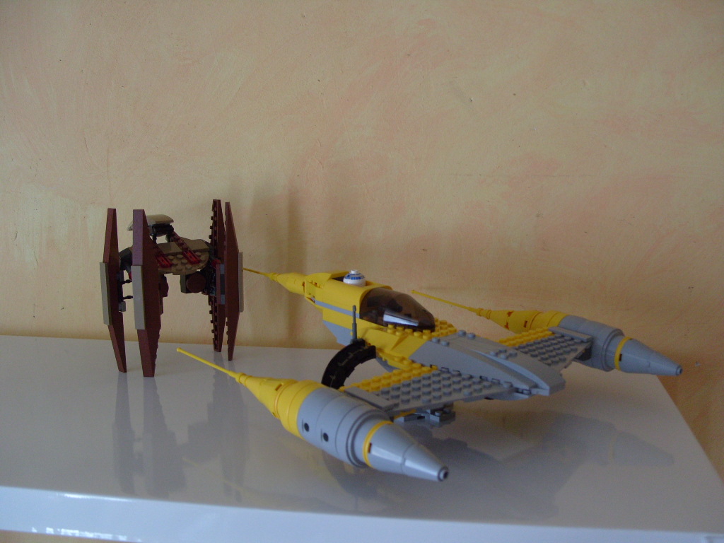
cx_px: 362
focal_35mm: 35
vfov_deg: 40.7
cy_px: 272
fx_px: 732
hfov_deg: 52.6
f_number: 2.8
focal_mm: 7.8
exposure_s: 1/30
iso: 200
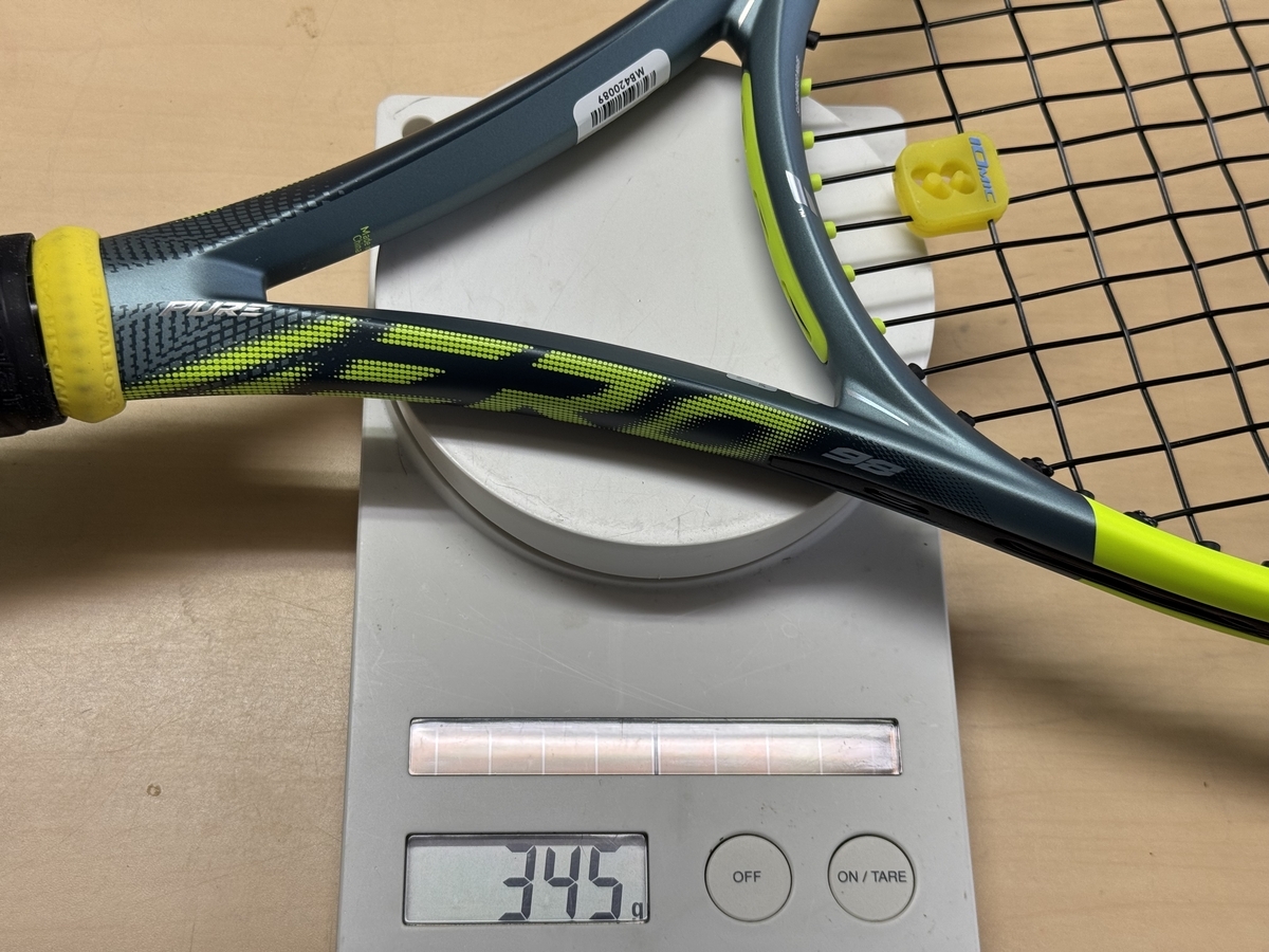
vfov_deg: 30.3
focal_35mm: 48
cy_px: 476
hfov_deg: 39.7
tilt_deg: -66.6
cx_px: 634
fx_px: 1760
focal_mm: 6.76
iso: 50
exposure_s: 1/100
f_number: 1.78
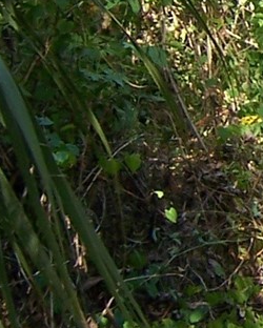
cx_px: 696
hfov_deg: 8.3
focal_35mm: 165
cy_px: -30
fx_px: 1604
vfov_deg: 11.5
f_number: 2.8
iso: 80
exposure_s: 1/90
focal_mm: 5.5
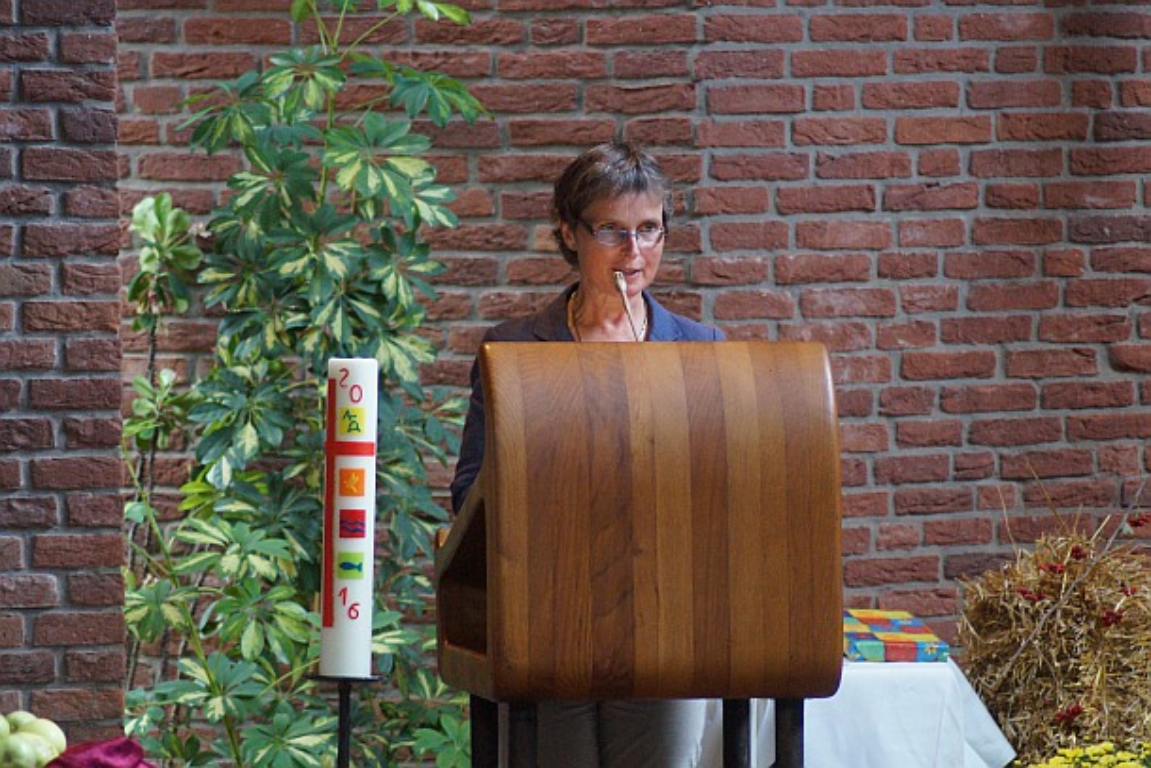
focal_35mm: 180
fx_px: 5756
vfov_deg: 7.6
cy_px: 384
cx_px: 576
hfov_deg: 11.4
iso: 3200
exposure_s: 1/160
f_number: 4
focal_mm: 120
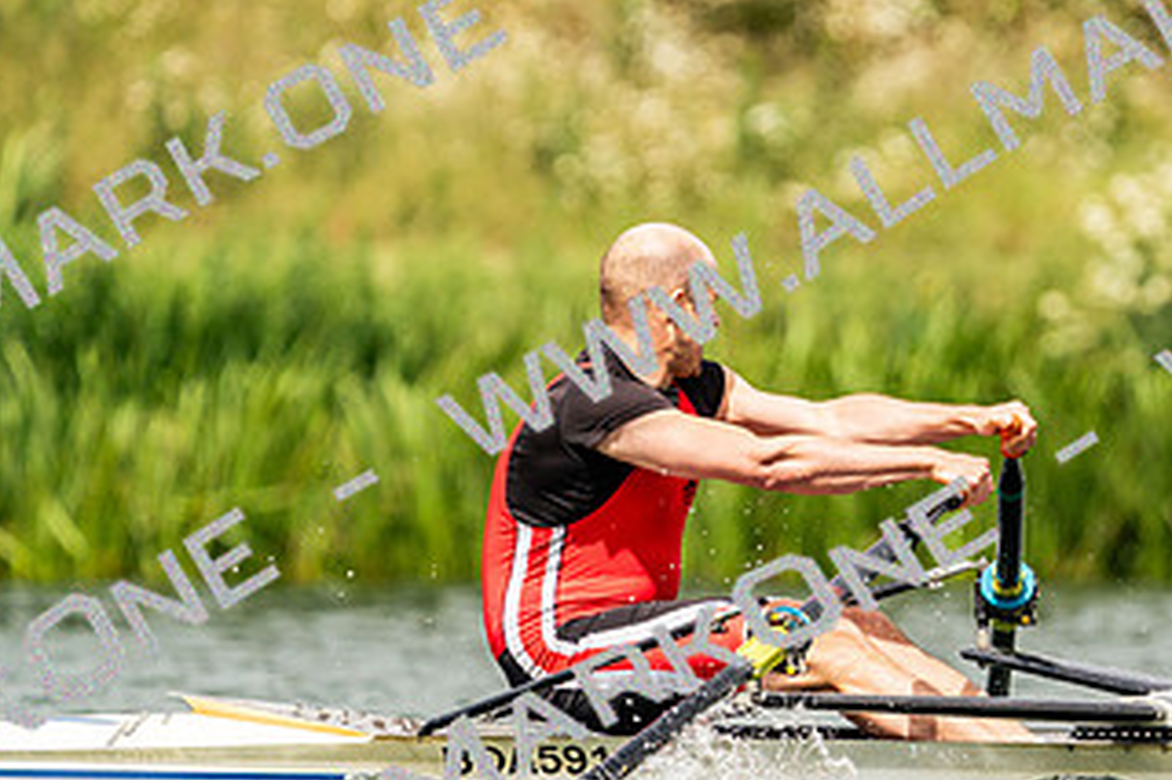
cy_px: 467
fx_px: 28861
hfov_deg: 2.3
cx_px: 890
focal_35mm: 887
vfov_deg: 1.5
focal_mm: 489
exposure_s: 1/2000
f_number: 6.3
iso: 250
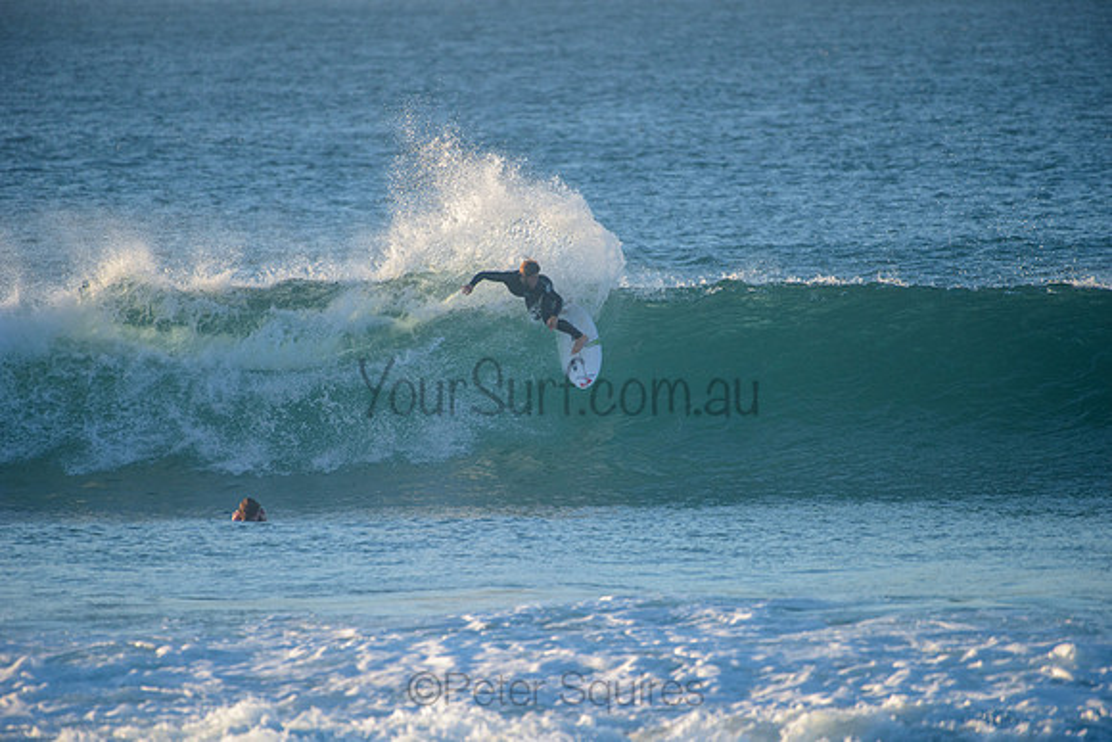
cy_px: 371
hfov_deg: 4.1
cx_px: 556
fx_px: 15447
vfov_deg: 2.8
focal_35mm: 500
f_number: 5.6
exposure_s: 1/2000
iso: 800
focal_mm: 500
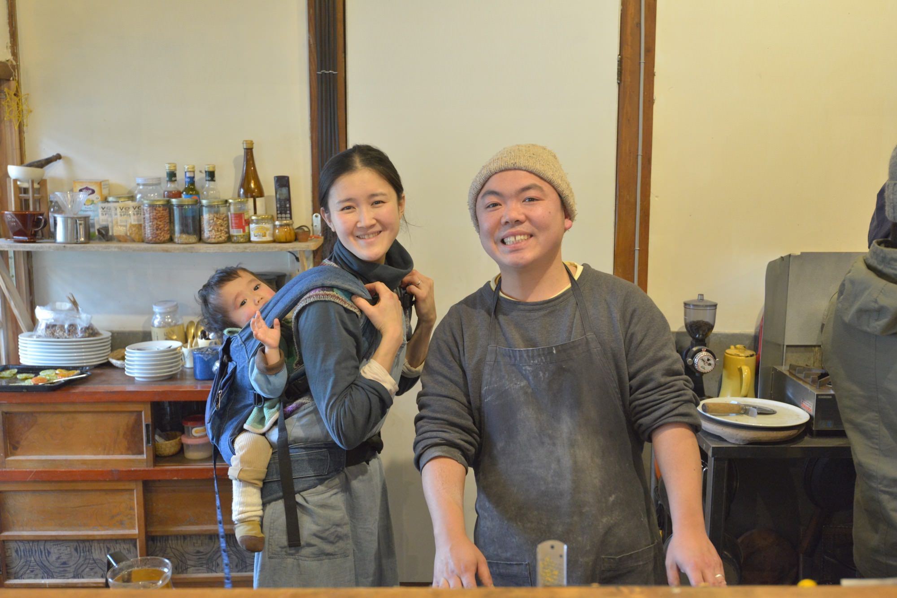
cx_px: 448
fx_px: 872
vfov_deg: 37.8
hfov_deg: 54.4
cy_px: 299
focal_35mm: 35
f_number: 4.5
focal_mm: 35
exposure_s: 1/30
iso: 3200
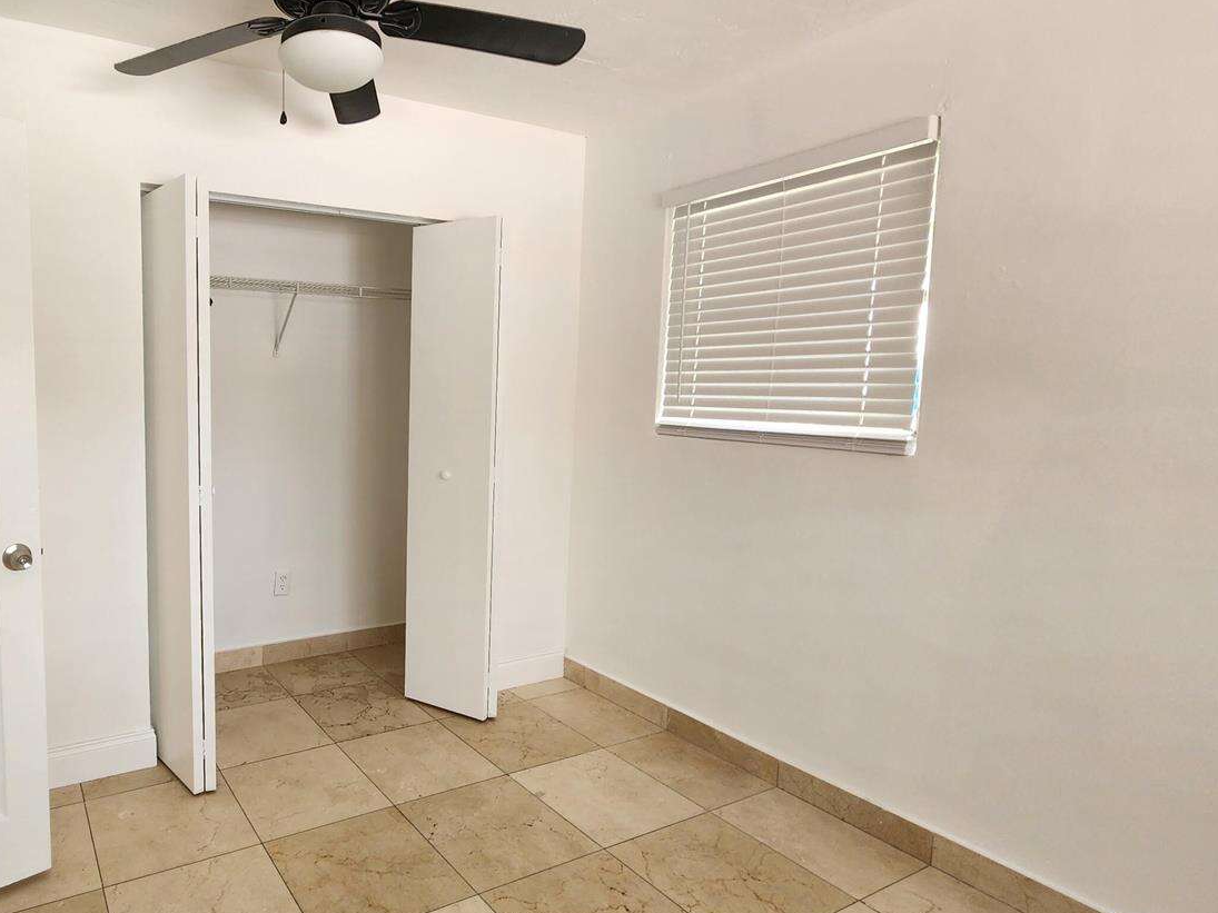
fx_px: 668
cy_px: 449
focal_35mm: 19
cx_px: 349
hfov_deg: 80.0
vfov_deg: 68.7
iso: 100
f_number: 2.2
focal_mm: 2.2
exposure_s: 1/60
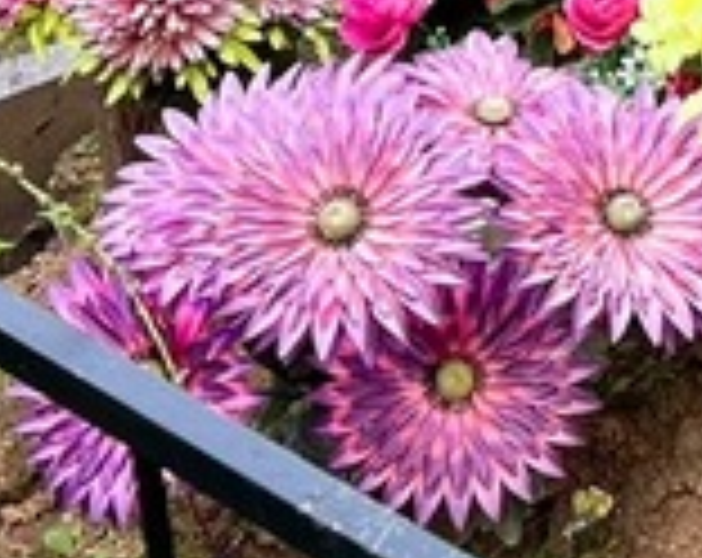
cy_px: -238
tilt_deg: -20.3
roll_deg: +0.3
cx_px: 1350
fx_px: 3461
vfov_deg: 9.0
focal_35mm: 167
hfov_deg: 10.7
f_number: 1.5
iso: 50
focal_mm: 5.7
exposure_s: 1/342
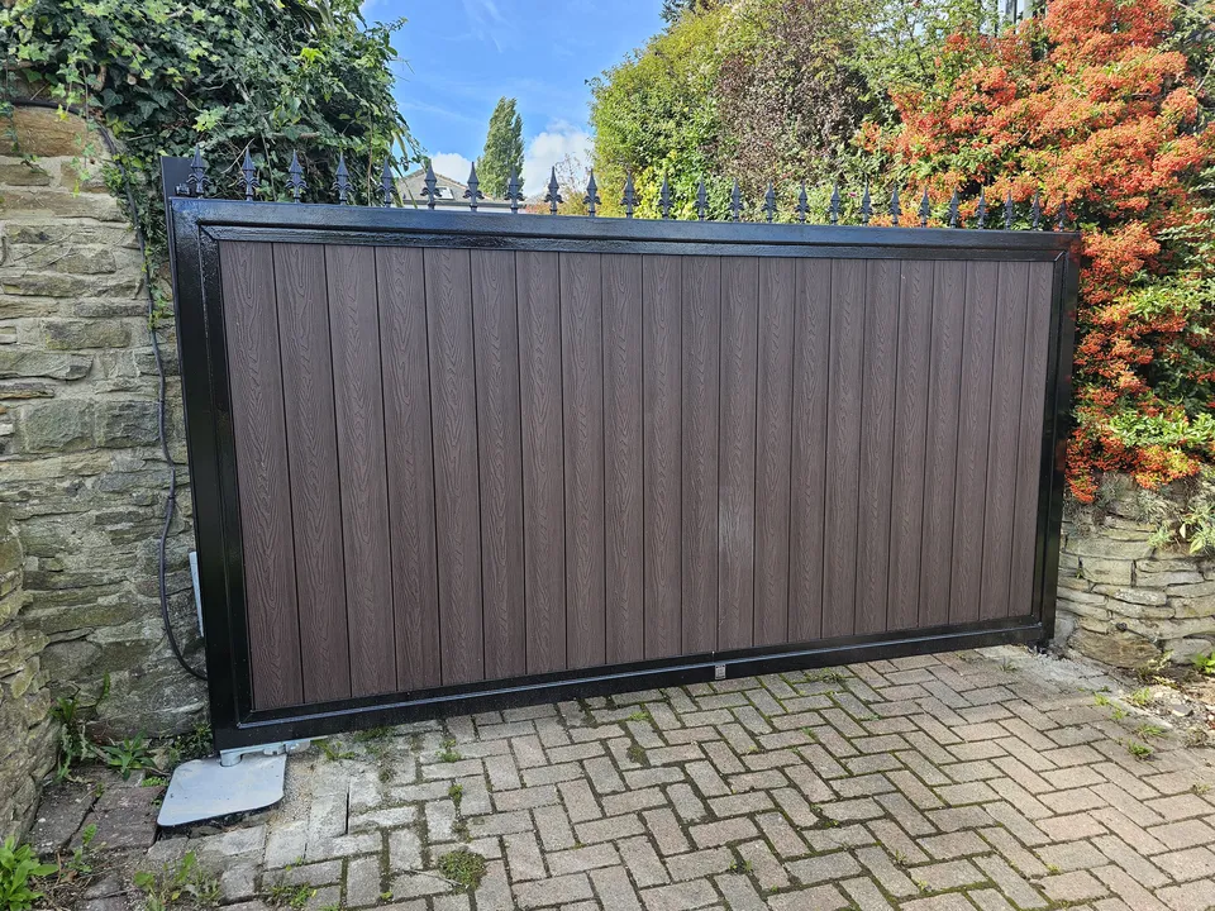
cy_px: 456
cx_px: 608
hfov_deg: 73.9
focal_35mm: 23
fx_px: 807
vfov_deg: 58.9
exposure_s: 1/127
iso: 10
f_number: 1.7
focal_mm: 6.3
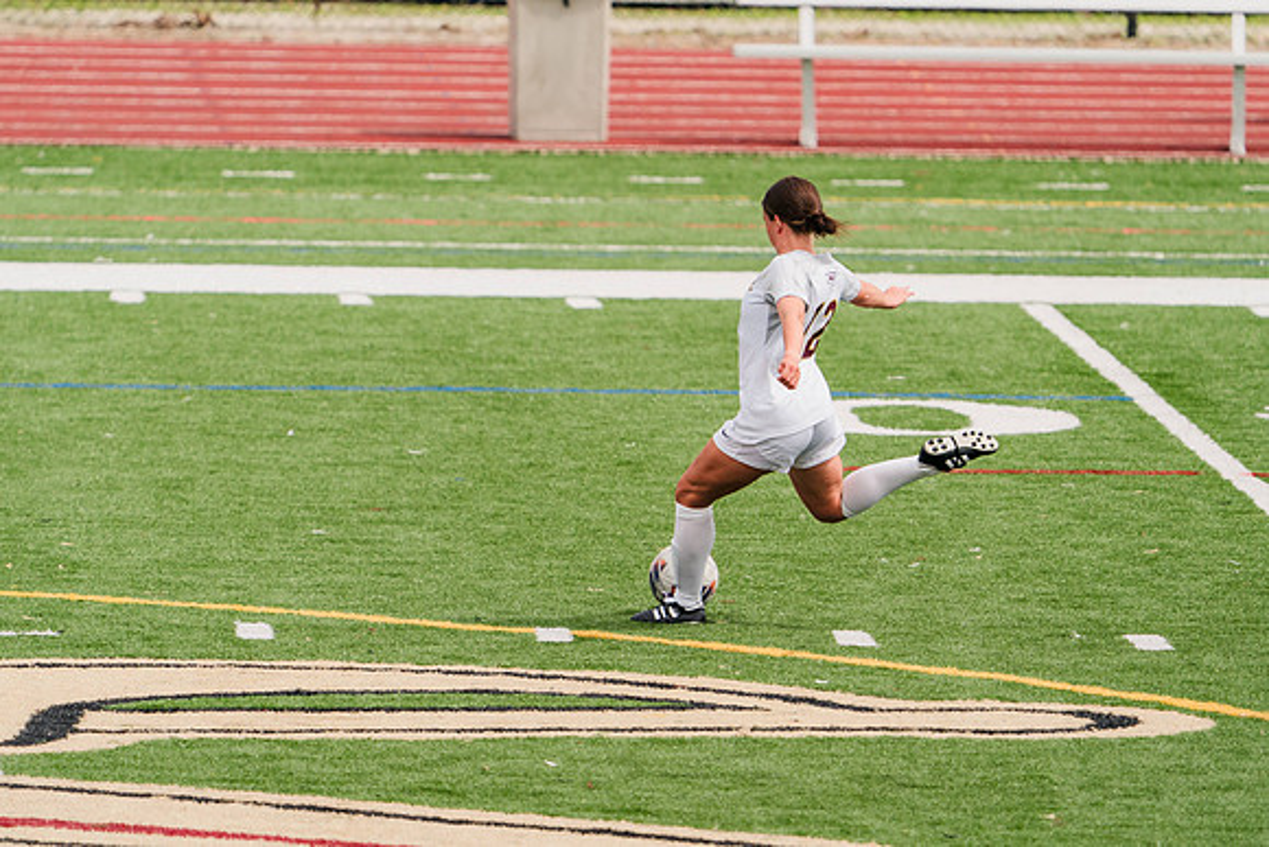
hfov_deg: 3.9
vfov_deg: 2.6
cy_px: 448
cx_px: 632
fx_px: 18581
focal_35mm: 527
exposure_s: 1/1600
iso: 400
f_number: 6.3
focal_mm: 441
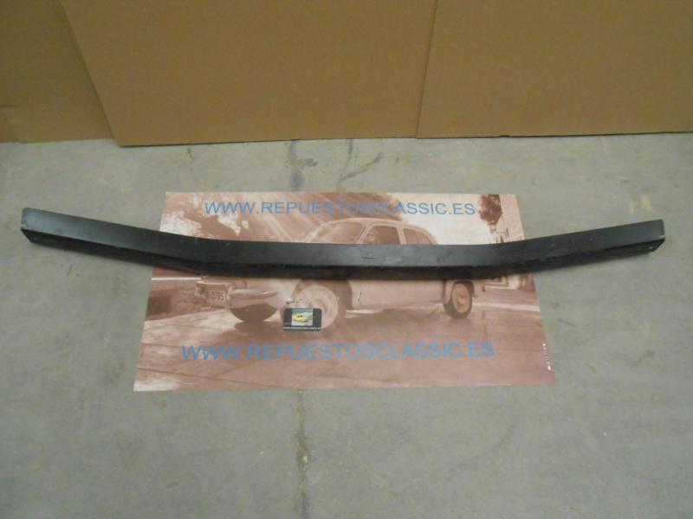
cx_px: 346
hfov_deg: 67.3
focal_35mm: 26
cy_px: 260
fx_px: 521
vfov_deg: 53.1
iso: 800
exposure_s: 1/80
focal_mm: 4.6
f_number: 3.5
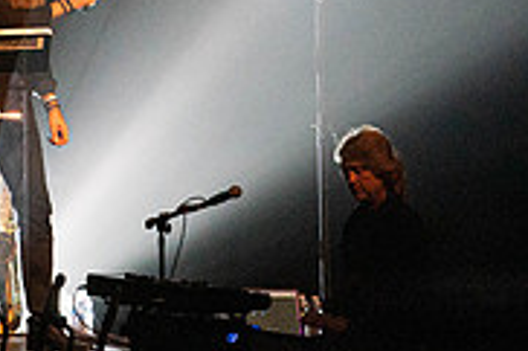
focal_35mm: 638
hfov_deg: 3.2
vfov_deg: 2.1
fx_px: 9349
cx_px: -15
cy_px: -126
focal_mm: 200
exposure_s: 1/250
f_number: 5.6
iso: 6400
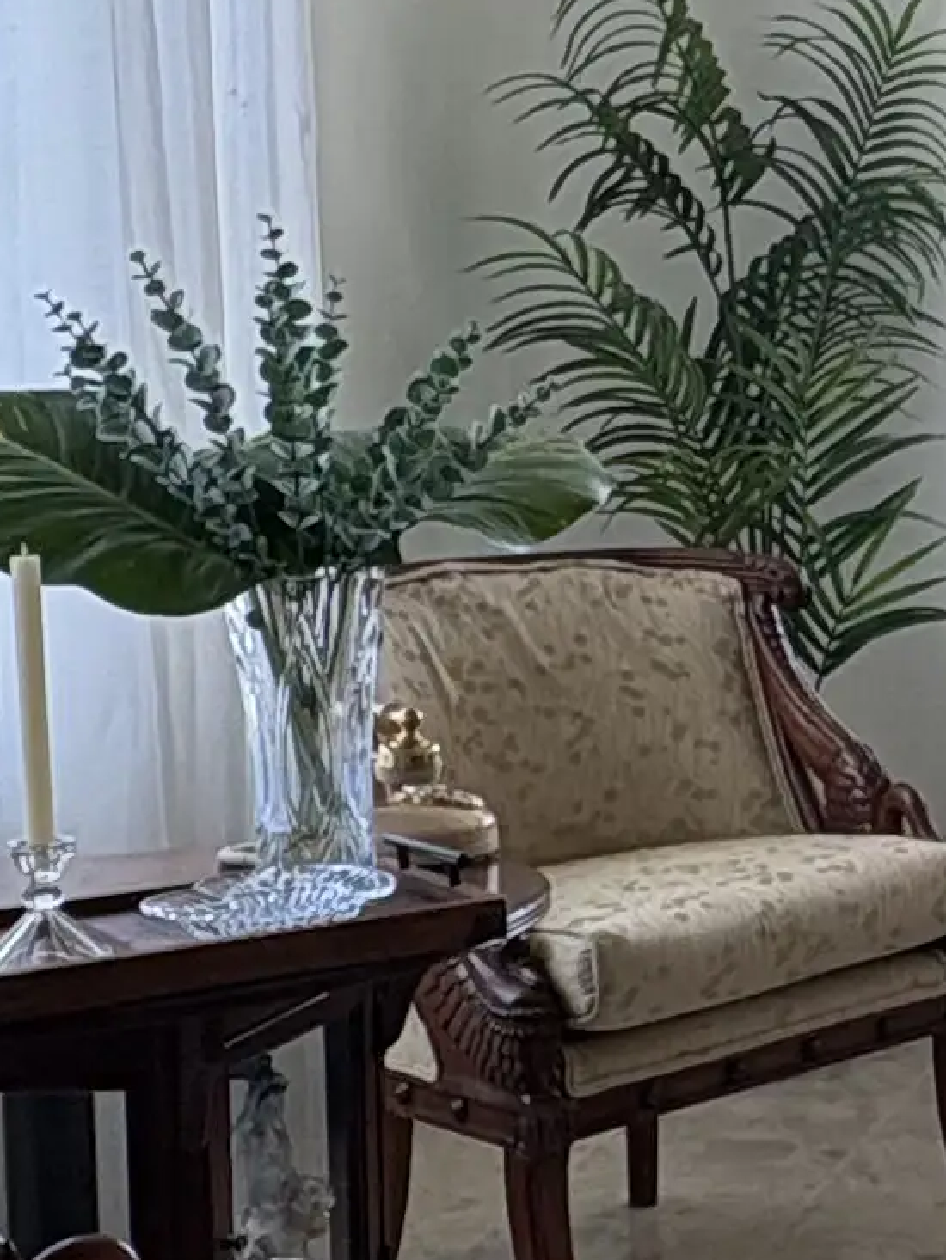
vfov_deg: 25.2
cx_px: 1631
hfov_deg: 16.5
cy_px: 454
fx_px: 2805
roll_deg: +0.7
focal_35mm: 77
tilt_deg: -1.5
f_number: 2.2
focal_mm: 2.22
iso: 64
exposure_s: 1/161
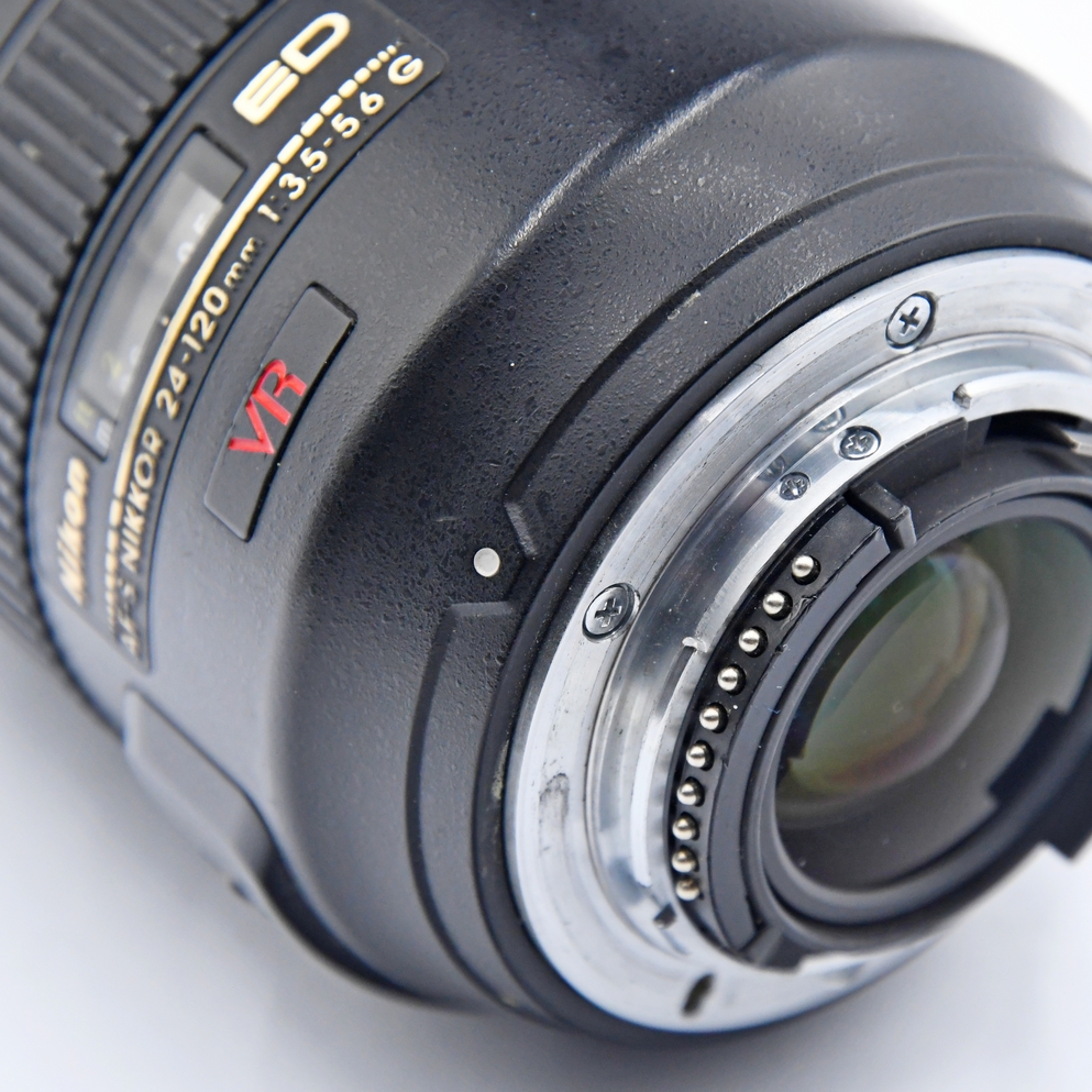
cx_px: 616
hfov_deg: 11.3
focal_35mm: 154
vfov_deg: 11.3
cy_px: 549
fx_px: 5496
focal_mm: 80
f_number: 7.1
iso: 1600
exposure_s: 1/125
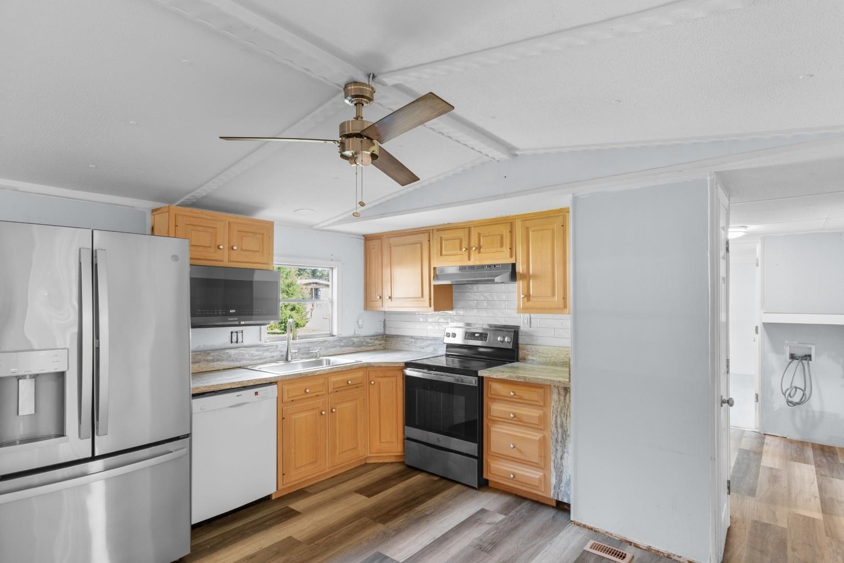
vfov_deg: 67.4
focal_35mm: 18
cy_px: 282
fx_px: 422
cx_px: 422
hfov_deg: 90.0
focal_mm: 12
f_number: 4.8
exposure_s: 1/2
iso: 100
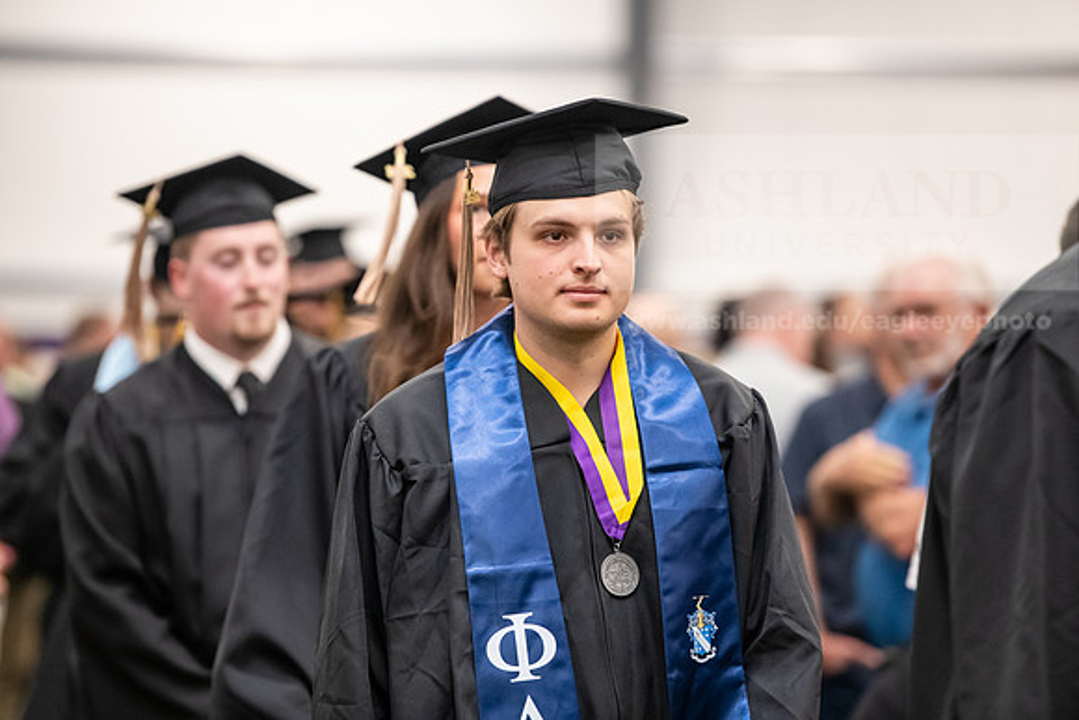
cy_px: 360
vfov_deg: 7.6
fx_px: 5396
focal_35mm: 180
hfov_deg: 11.4
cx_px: 540
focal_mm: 180
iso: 3200
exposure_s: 1/200
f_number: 3.2
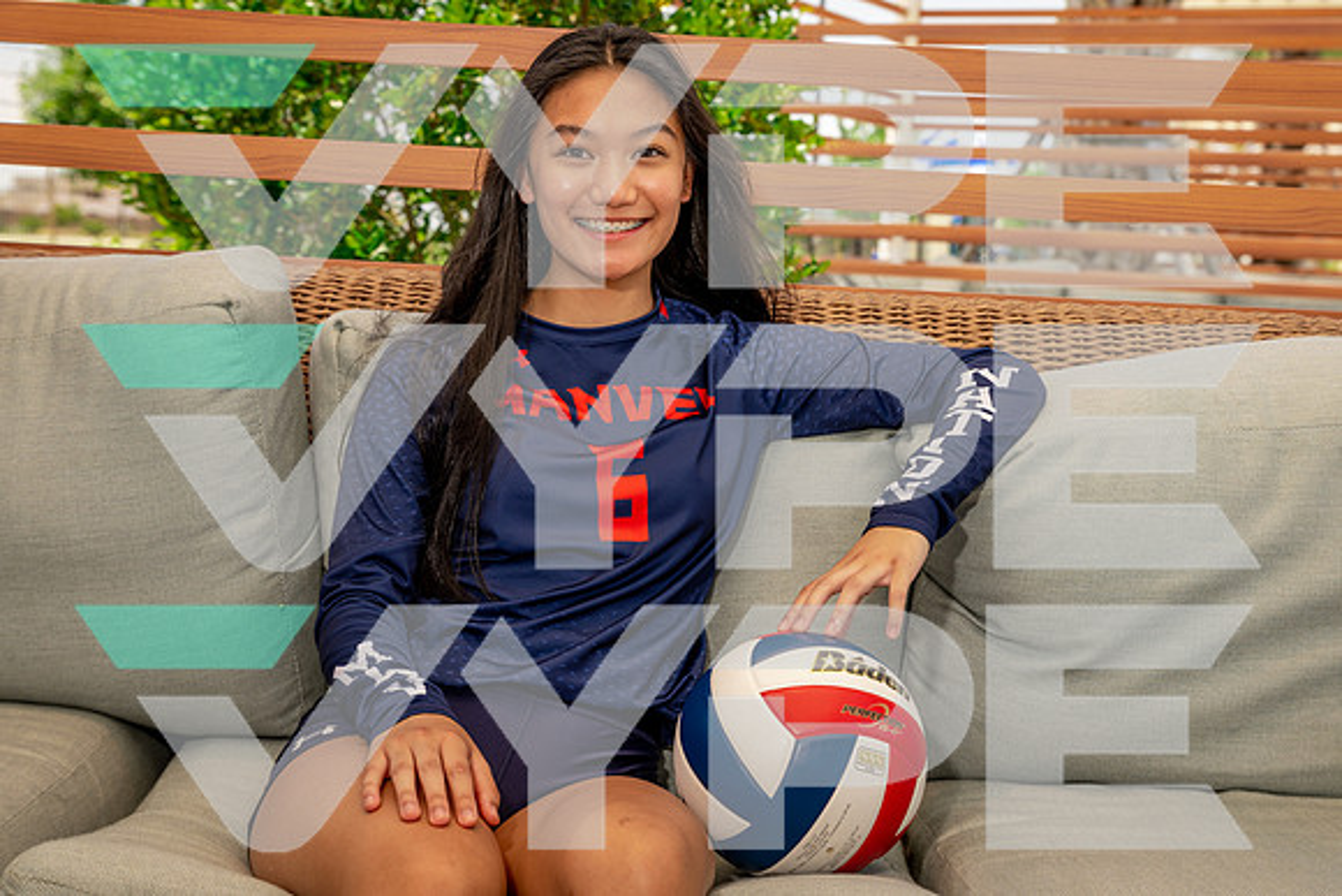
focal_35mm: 52
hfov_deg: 38.2
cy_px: 448
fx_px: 1939
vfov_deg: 26.0
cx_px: 671
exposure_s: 1/125
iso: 100
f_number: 5.6
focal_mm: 52
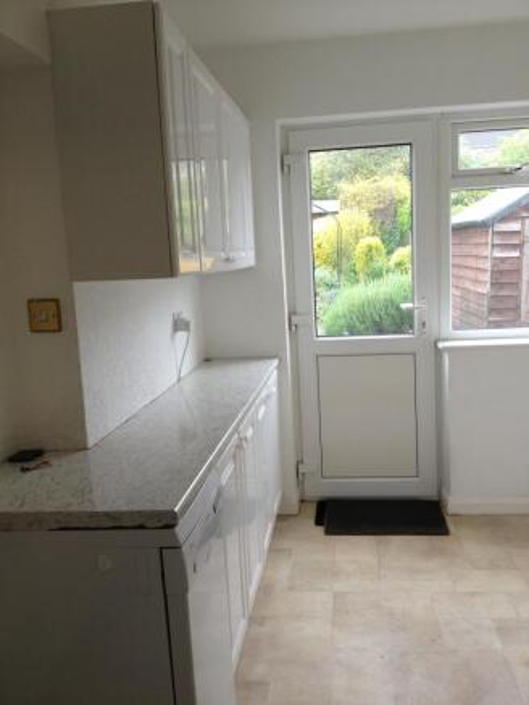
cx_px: 264
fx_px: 713
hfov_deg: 40.7
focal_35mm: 35
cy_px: 352
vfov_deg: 52.6
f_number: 2.4
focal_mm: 4.28
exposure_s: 1/40
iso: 50
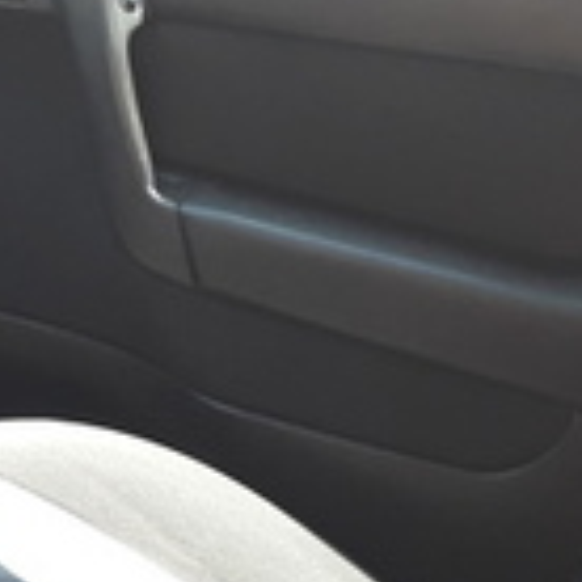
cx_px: -675
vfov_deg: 15.1
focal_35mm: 114
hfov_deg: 12.8
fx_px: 2168
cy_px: 542
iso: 80
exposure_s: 1/100
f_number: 1.9
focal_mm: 3.6
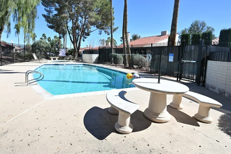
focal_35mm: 22
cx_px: 105
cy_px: 65
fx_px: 139
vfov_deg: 57.7
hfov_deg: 79.3
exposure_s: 1/60
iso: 100
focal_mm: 16.5
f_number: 14
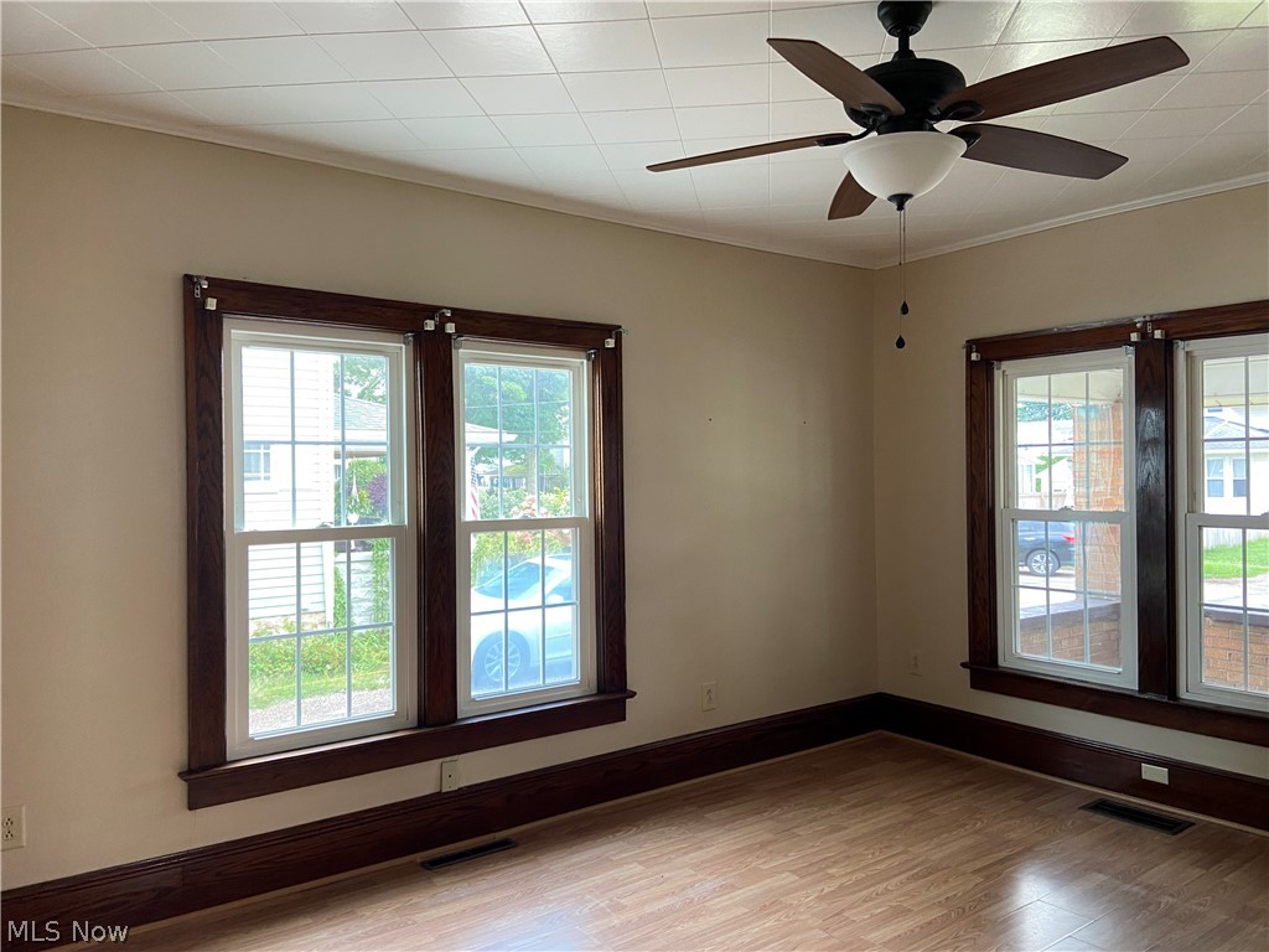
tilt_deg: +0.3
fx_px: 953
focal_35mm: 26
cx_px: 634
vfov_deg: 53.1
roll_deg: +0.3
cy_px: 476
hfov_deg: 67.3
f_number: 1.8
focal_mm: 4.25
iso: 125
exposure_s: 1/84
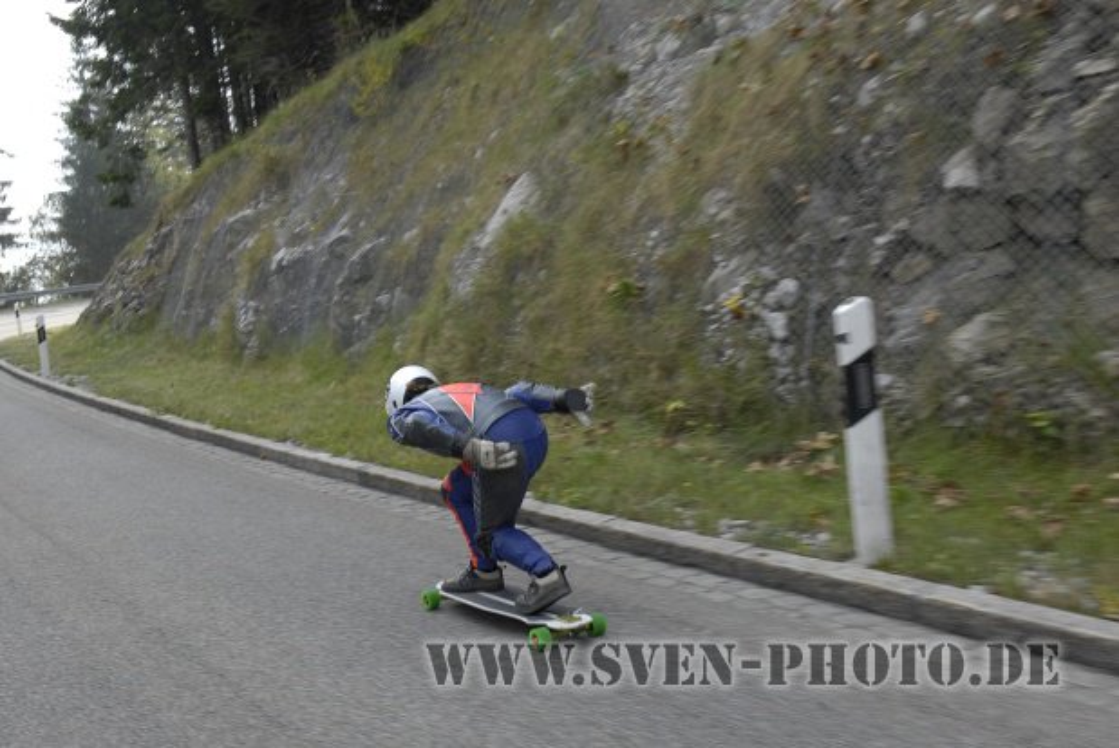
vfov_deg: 34.3
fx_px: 1213
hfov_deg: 49.5
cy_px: 374
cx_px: 560
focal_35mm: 39
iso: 400
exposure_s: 1/180
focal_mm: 26
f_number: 7.1
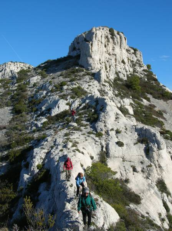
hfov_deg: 30.8
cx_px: 86
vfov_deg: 40.5
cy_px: 116
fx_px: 312
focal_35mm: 47
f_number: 4.1
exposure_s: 1/702
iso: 50
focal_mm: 7.8
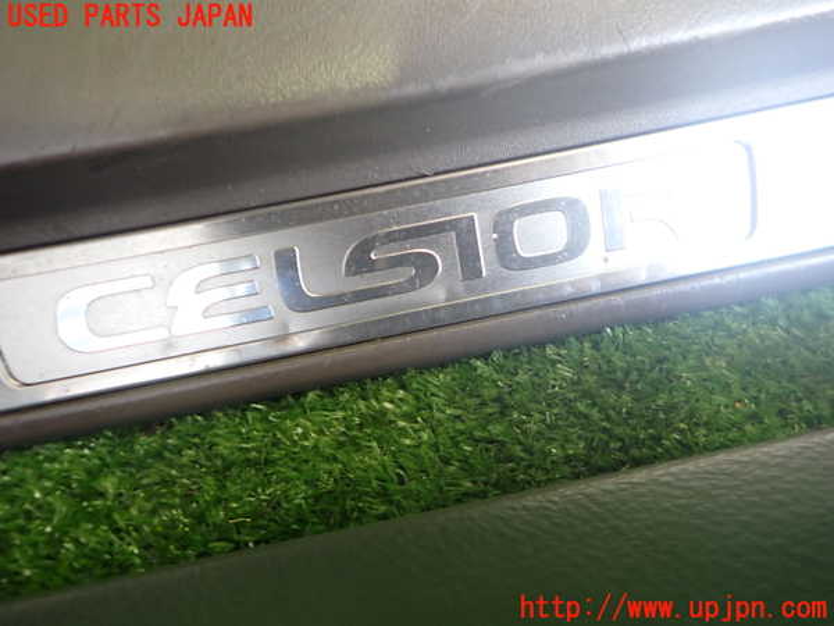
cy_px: 313
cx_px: 417
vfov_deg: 54.9
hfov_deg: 69.4
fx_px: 602
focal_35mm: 25
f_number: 2
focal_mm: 4.5
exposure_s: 1/30
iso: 200
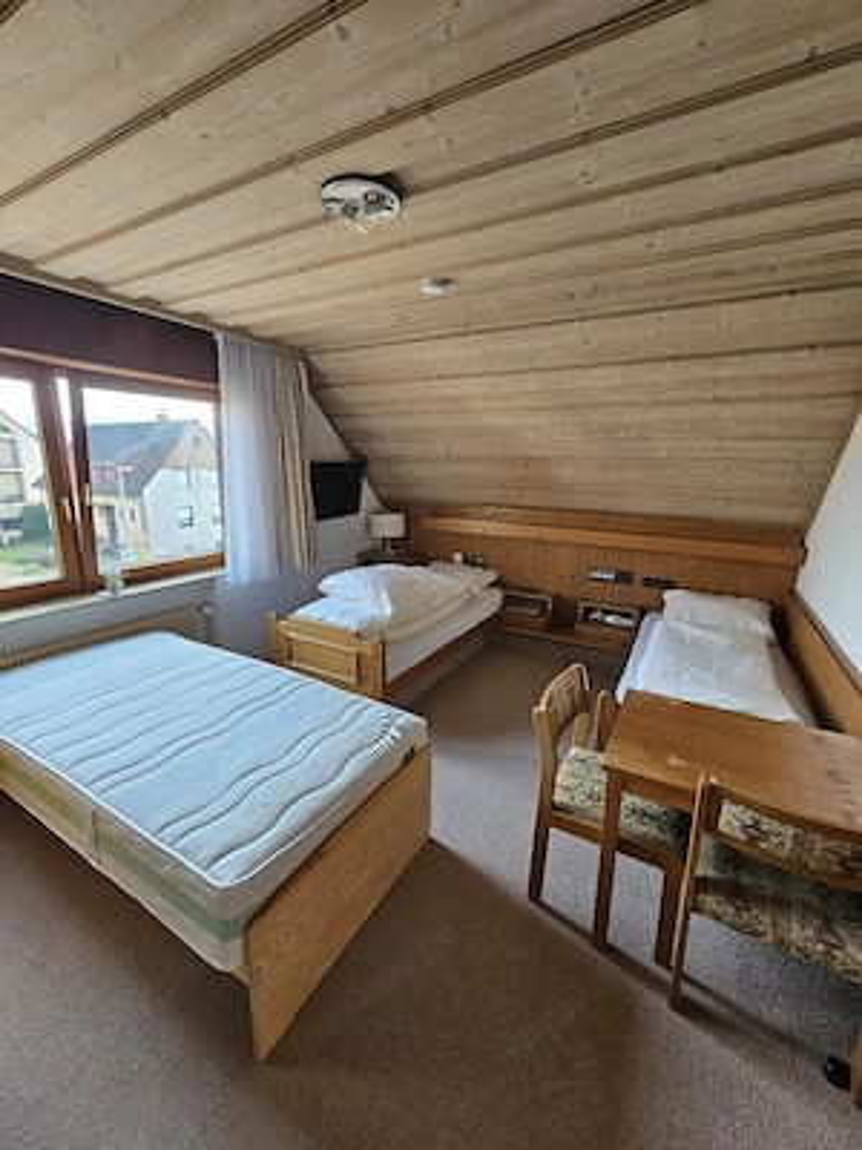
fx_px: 432
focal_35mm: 13
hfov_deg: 89.9
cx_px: 431
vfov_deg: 106.2
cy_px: 575
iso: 80
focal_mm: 2.2
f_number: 2.2
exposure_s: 1/70.9
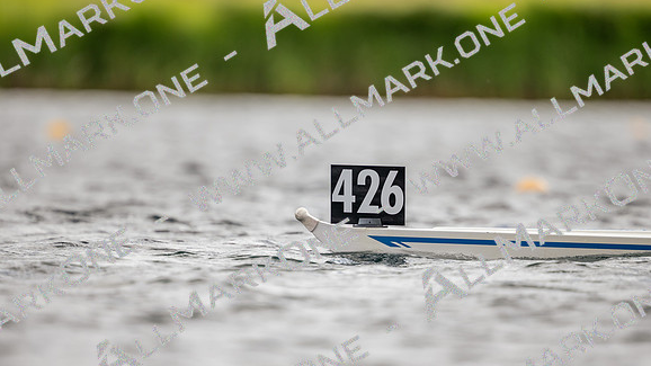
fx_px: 16346
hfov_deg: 2.3
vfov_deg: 1.3
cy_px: 215
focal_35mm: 947
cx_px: 326
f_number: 4
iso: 125
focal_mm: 600
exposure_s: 1/1600
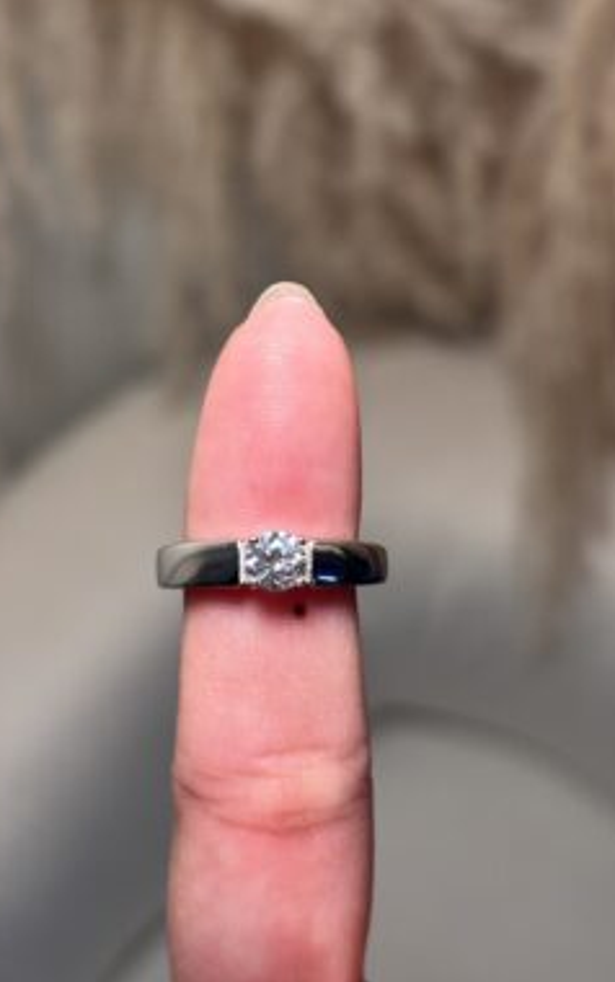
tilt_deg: -59.0
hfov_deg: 22.4
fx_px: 1553
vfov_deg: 35.1
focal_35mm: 58
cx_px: 276
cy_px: 468
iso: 64
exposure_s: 1/60
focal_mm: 5.96
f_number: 1.6
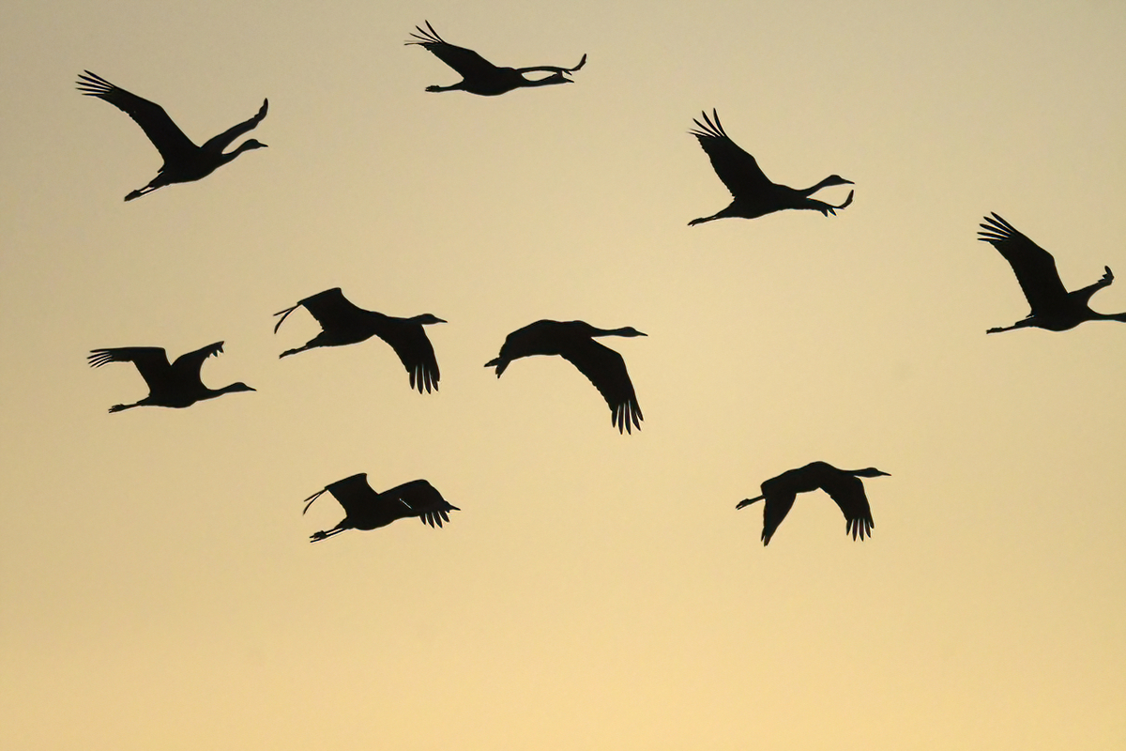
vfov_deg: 1.8
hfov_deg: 2.7
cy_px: 376
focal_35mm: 750
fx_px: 23456
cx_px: 563
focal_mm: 500
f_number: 5.6
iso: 4000
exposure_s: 1/8000
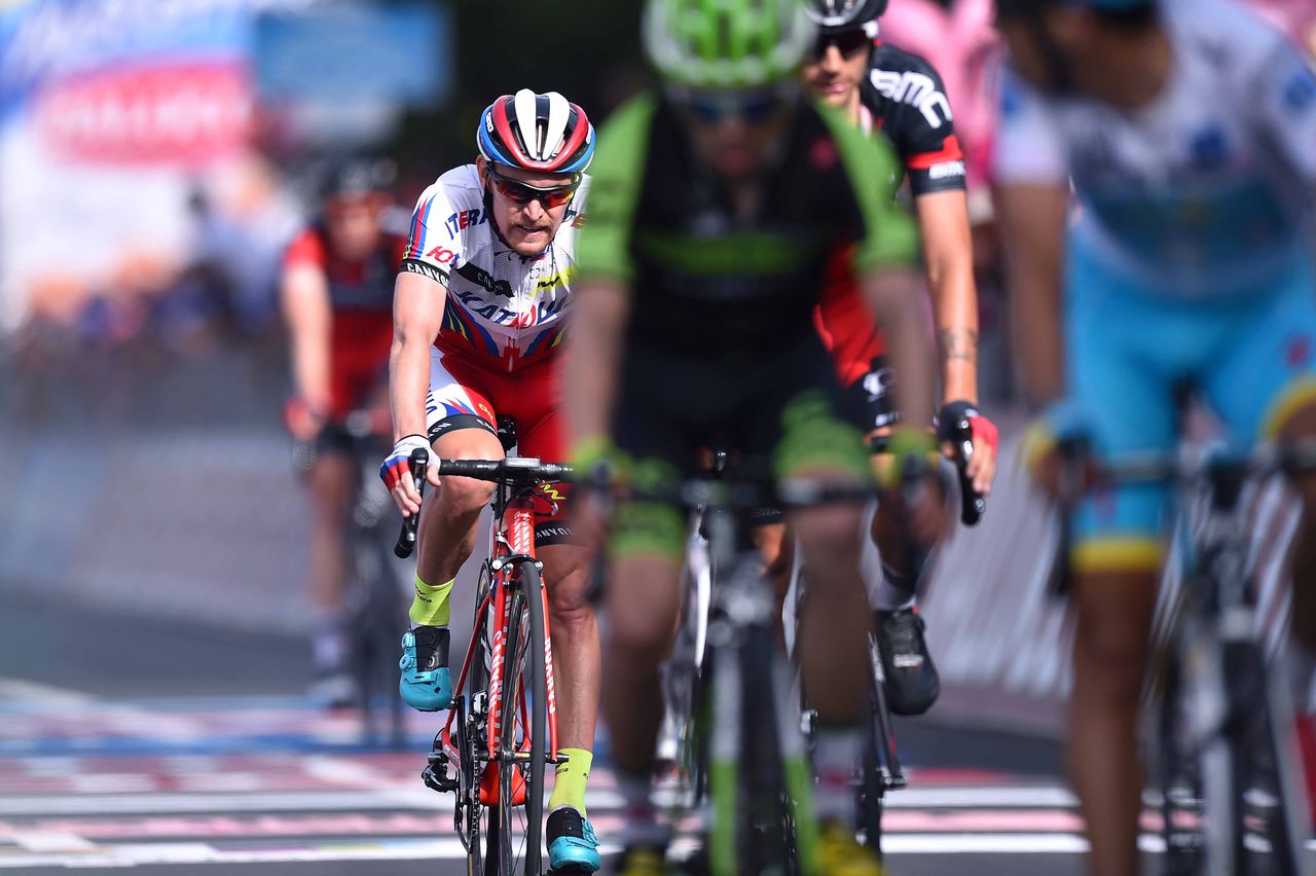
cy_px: 438
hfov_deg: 5.2
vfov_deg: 3.4
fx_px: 14614
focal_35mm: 400
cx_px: 658
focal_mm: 400
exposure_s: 1/3200
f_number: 4
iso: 320
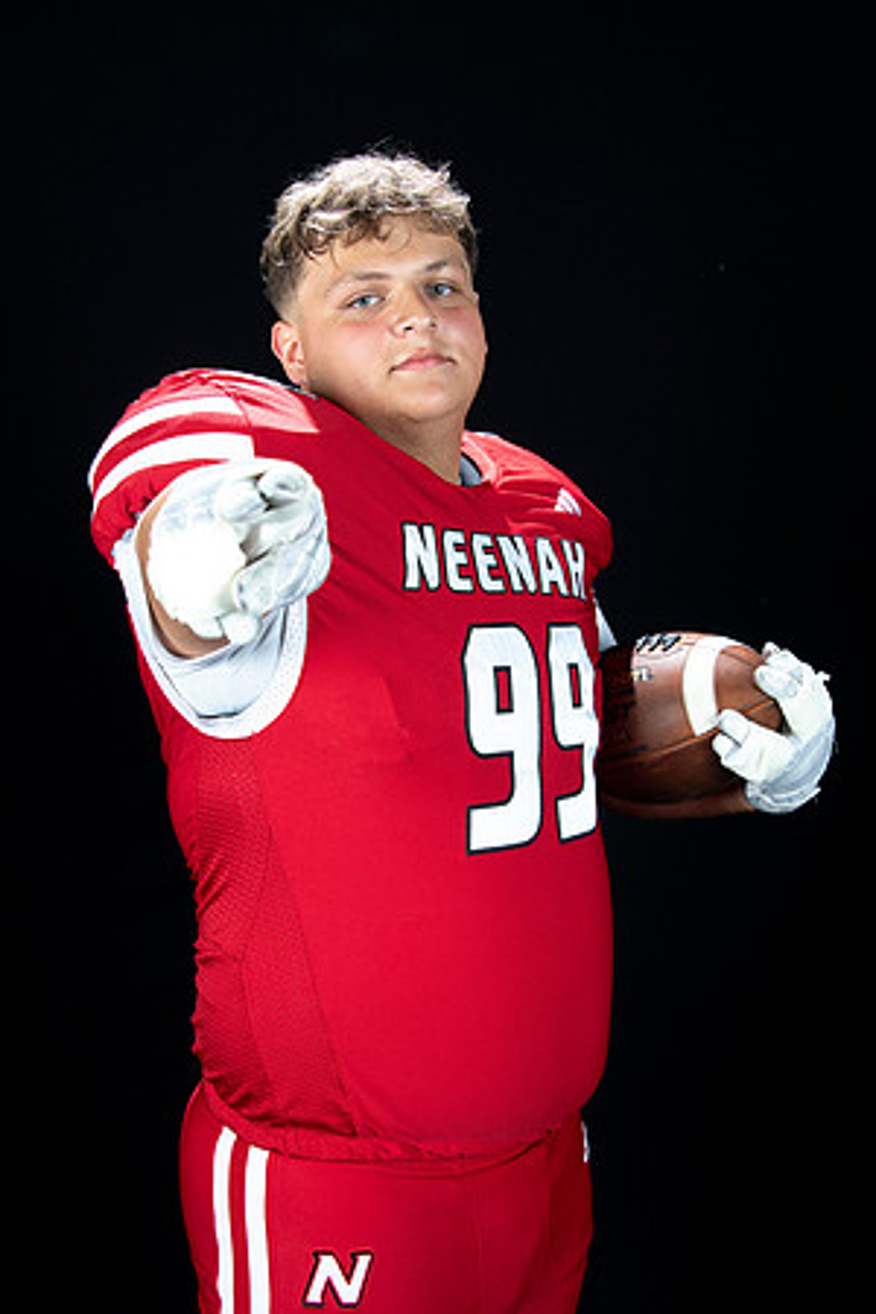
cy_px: 657
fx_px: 2007
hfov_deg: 24.6
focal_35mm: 55
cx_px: 438
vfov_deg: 36.2
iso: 320
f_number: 9
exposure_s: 1/160
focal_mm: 55
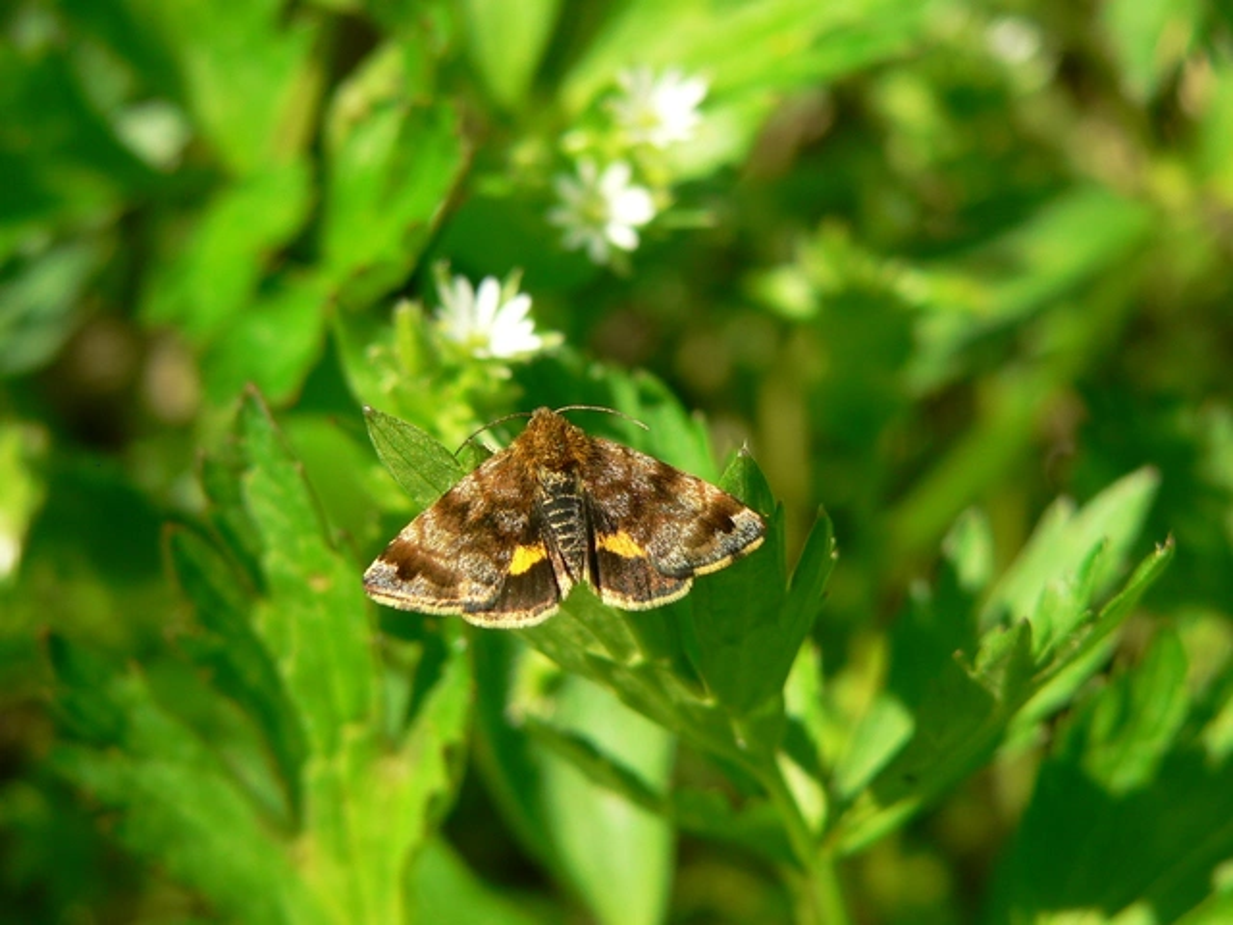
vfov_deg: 17.0
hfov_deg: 22.5
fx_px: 3099
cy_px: 462
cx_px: 616
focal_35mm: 87
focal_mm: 14.5
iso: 80
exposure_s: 1/320
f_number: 4
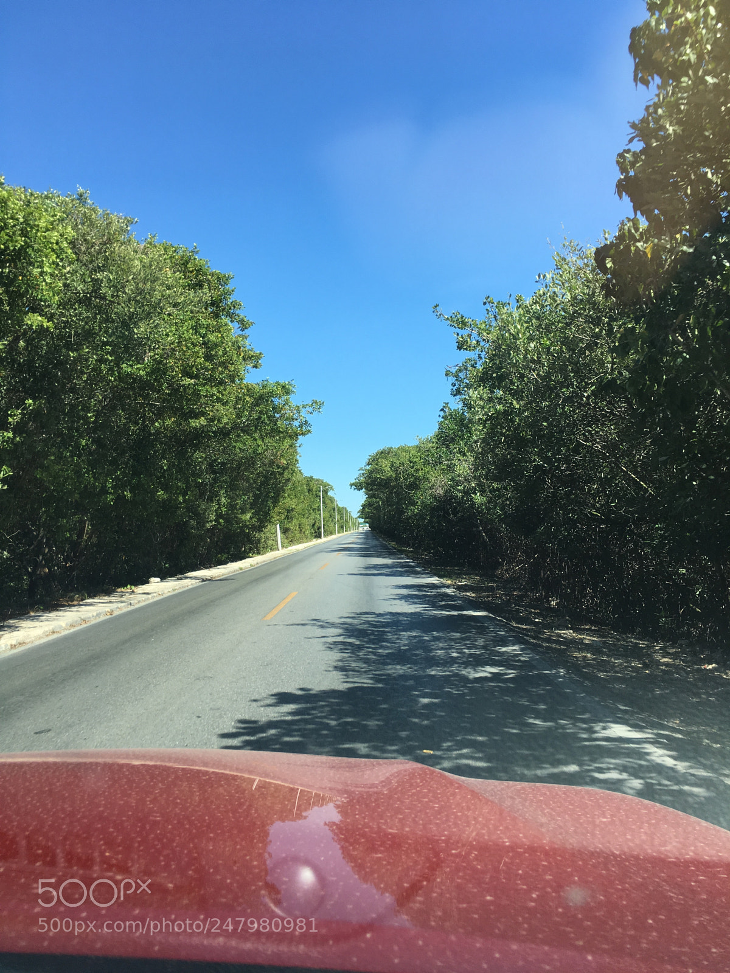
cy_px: 486
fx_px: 815
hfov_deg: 48.2
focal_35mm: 29
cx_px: 365
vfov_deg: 61.7
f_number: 2.2
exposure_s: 1/635
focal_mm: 4.15
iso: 25
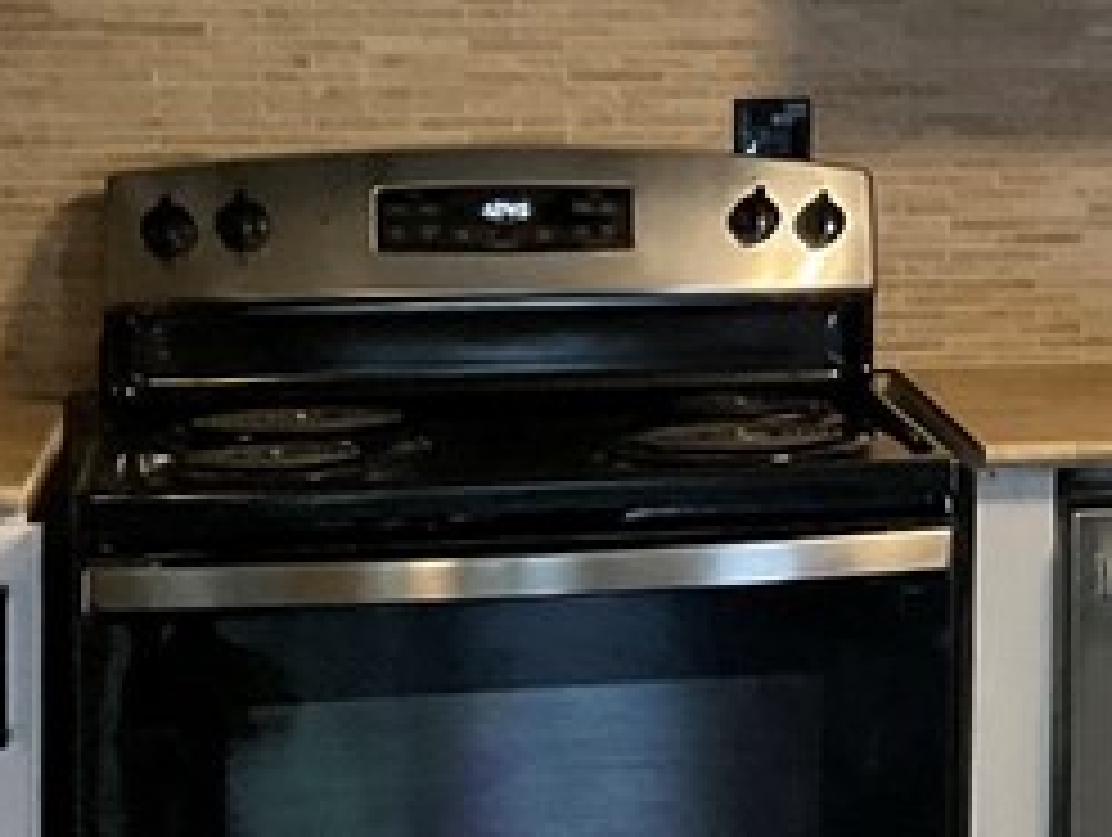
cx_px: 1832
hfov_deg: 14.8
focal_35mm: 120
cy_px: 45
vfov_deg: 12.3
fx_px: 3860
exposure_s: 1/60
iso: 125
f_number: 1.8
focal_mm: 3
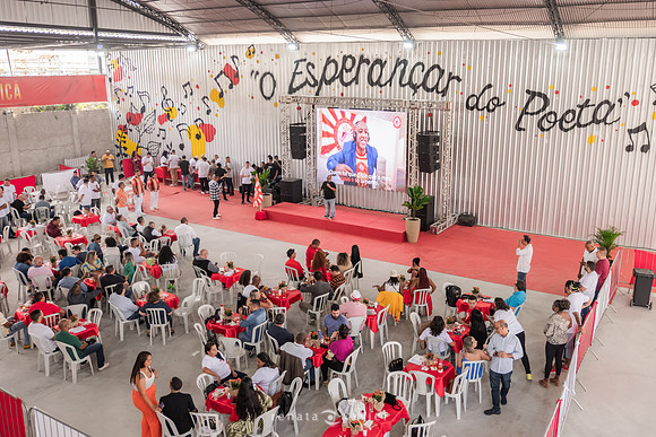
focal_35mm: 32
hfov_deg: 58.9
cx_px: 348
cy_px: 205
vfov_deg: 41.3
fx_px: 580
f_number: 2.8
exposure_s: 1/250
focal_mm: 20
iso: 800
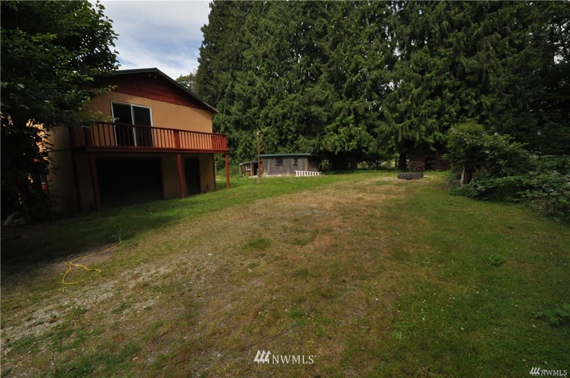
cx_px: 285
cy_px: 189
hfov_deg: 100.5
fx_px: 237
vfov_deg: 77.1
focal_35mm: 15
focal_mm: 10
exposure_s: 1/200
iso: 800
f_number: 19
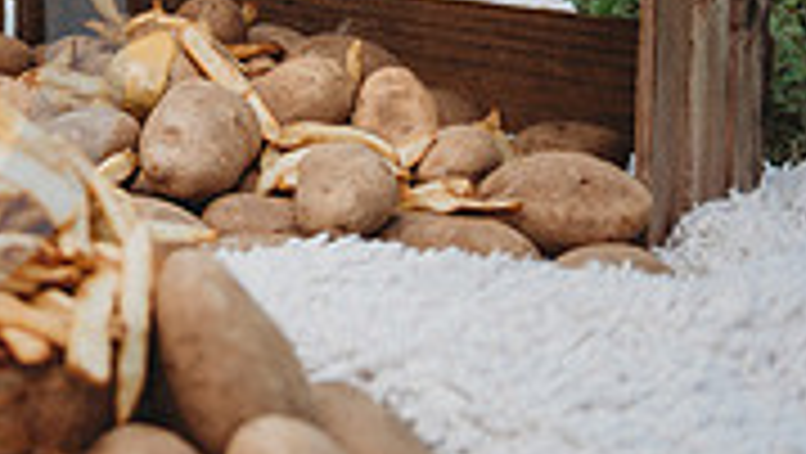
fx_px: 2545
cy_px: -164
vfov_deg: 10.0
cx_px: -401
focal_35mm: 119
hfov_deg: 16.4
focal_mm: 35
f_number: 2.8
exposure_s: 1/320
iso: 100
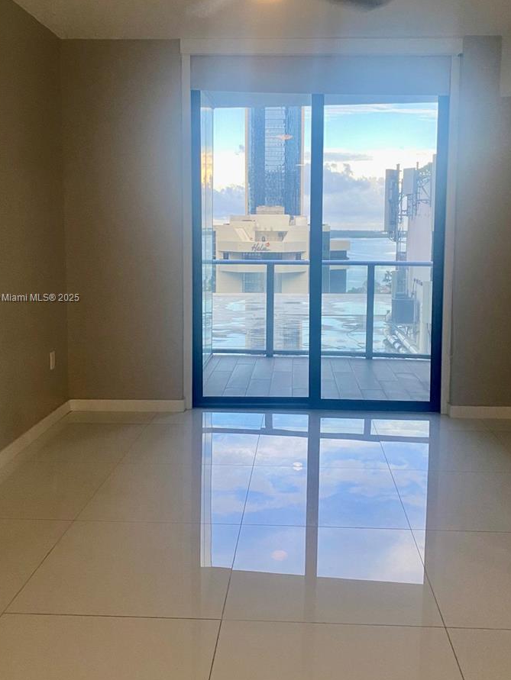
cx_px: 283
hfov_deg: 40.7
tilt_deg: -3.8
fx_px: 688
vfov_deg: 52.5
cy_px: 298
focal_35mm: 35
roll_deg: -0.5
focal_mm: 4.25
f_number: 1.8
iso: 80
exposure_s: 1/60
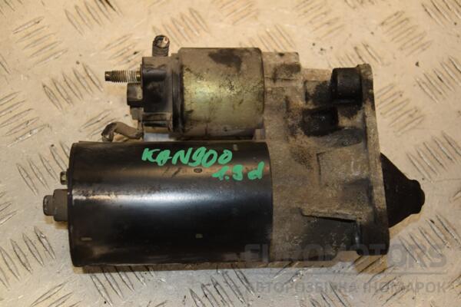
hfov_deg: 29.9
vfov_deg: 20.2
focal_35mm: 68
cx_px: 230
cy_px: 154
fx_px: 864
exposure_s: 1/200
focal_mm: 45
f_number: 4.8
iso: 800
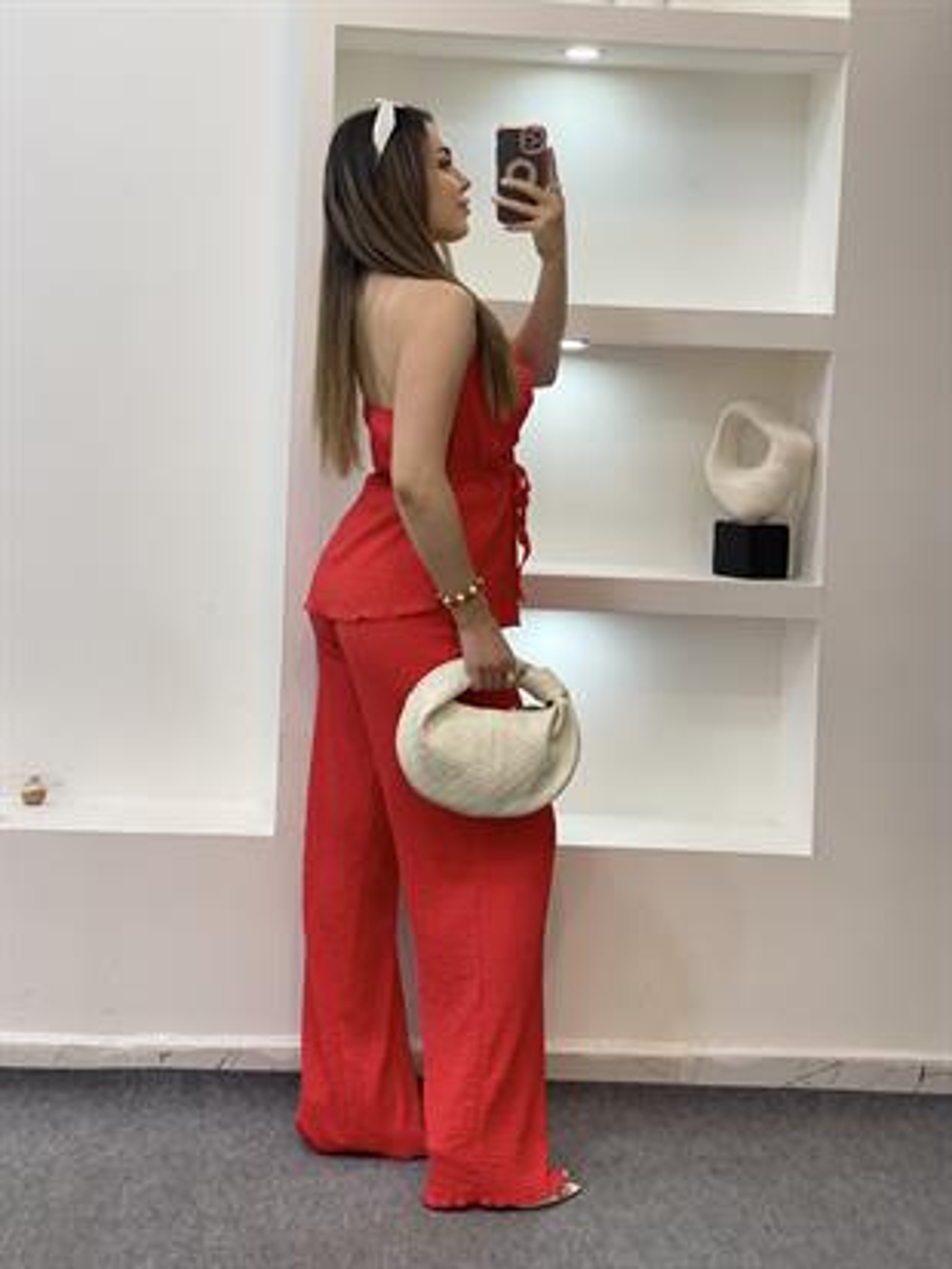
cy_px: 634
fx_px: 1906
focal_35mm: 52
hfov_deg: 28.0
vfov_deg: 36.8
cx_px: 476
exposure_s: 1/100
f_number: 2
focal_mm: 6
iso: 80
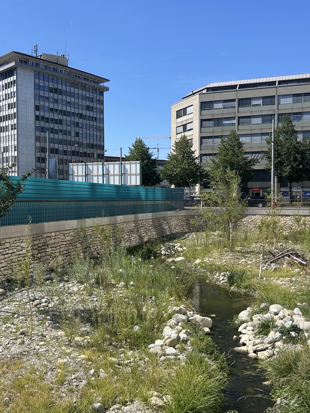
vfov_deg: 52.6
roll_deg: +0.8
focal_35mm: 35
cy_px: 208
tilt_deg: -1.6
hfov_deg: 40.7
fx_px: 418
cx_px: 153
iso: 50
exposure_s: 1/4115
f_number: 1.5
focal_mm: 5.7
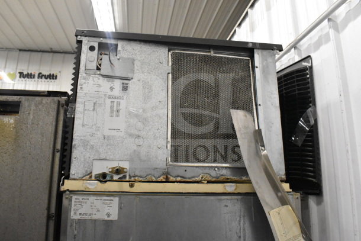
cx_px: 180
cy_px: 120
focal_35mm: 27
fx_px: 271
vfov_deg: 48.0
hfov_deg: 67.4
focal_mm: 18
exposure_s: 1/200
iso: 6400
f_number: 7.1
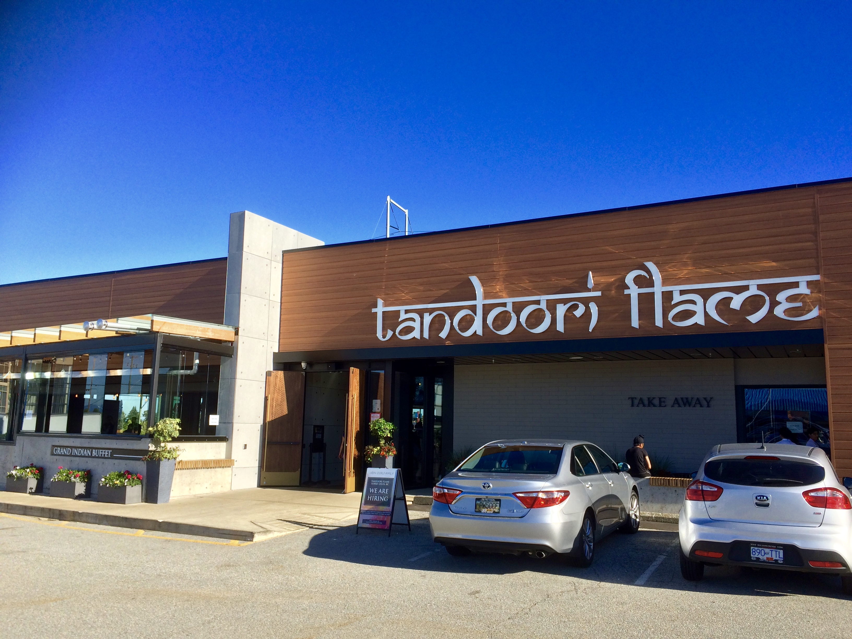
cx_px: 426
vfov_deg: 48.2
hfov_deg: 61.7
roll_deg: -1.0
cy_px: 320
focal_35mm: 29
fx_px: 714
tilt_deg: +8.5
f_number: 2.2
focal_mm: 4.15
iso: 32
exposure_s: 1/1282
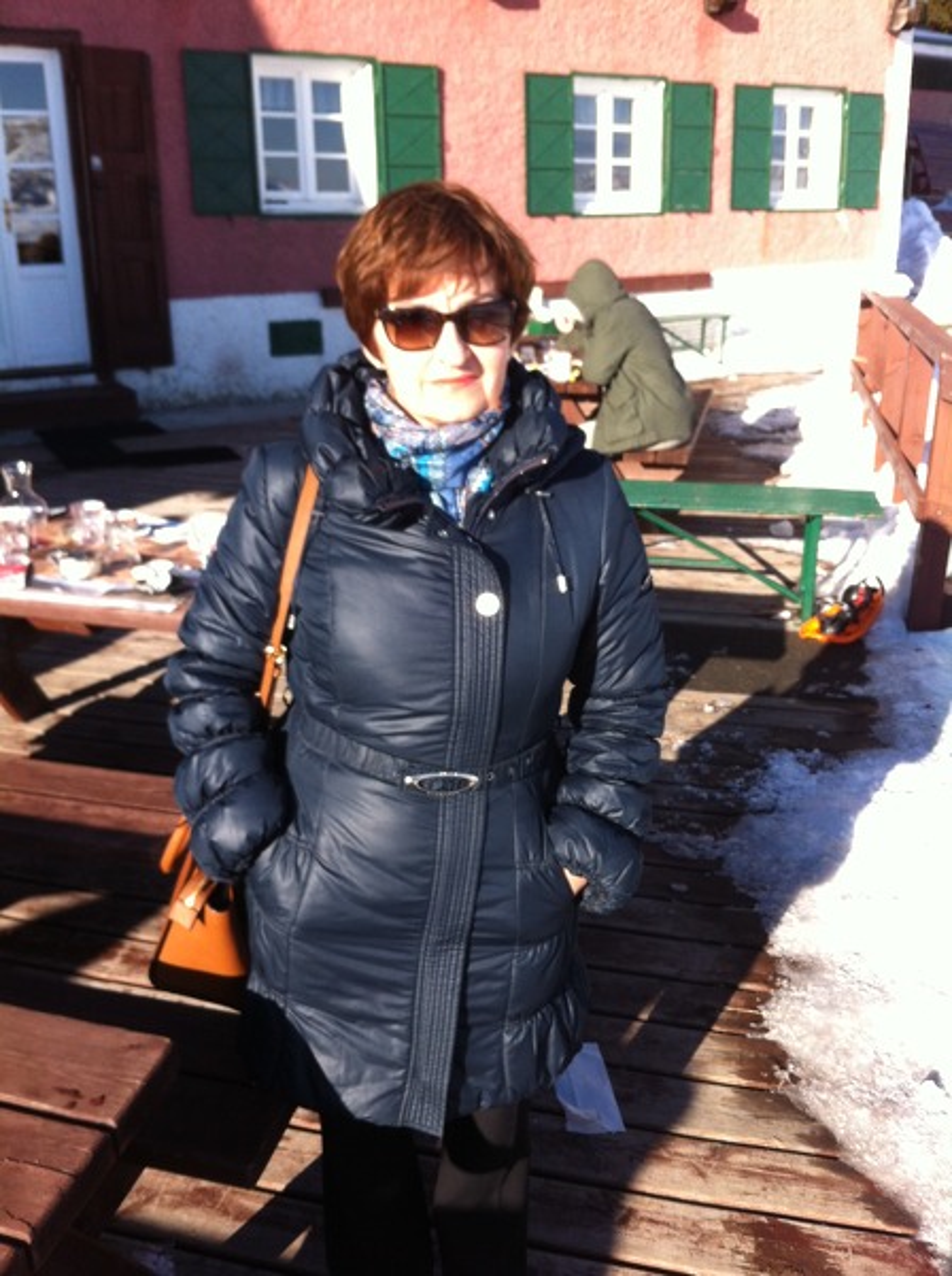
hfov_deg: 40.6
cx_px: 476
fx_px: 1287
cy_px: 638
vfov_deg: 52.7
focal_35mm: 35
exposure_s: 1/569
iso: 80
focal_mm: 3.85
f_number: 2.8
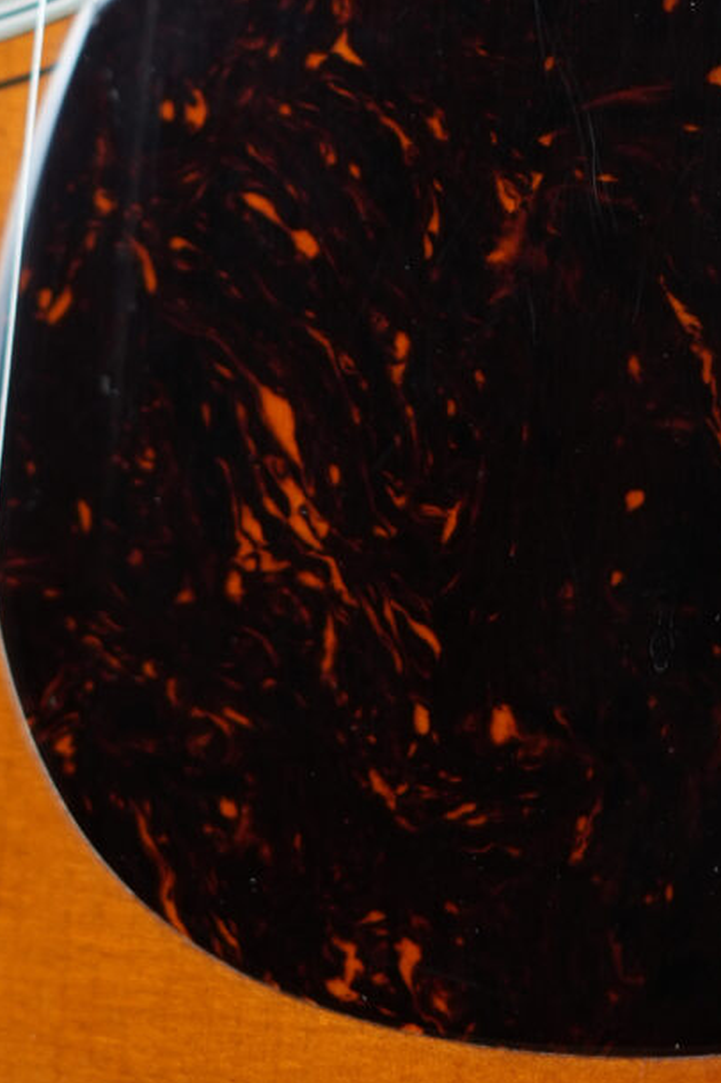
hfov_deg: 8.1
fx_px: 5052
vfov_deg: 12.0
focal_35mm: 168
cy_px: -170
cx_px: 580
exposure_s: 1/30
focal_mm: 50
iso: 320
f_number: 3.2
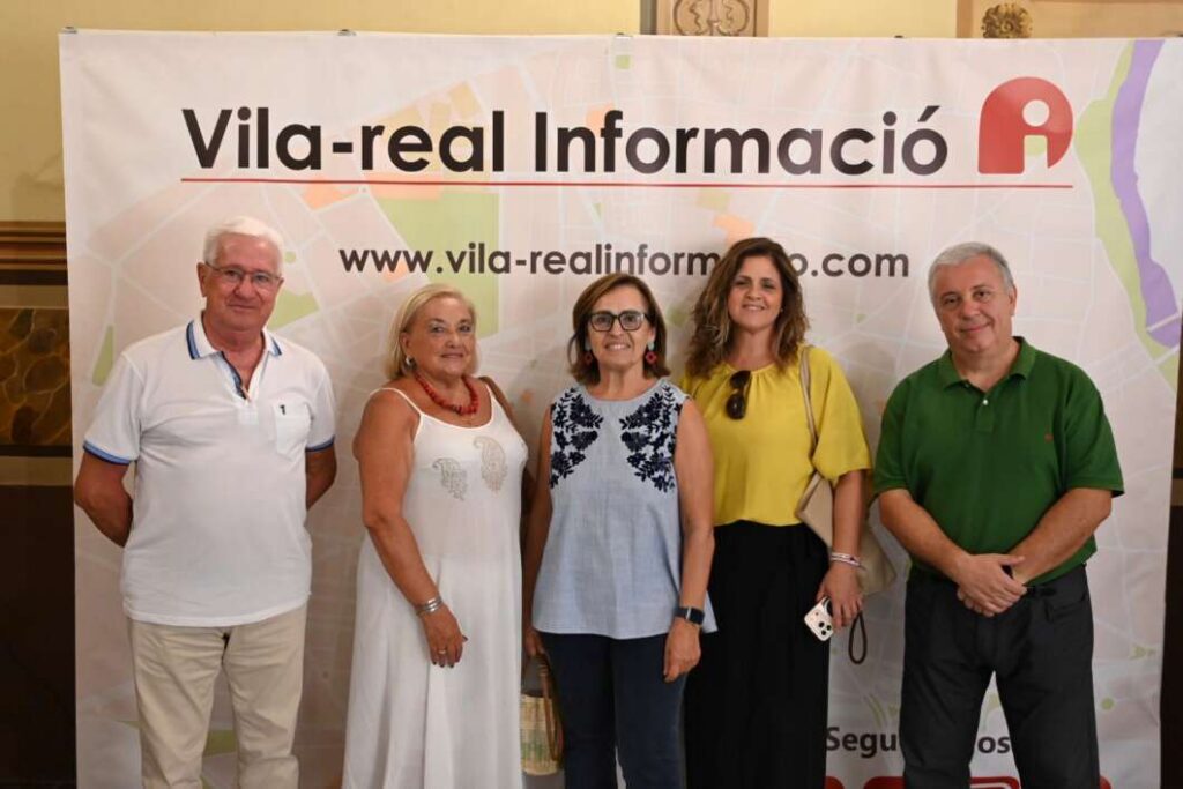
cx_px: 592
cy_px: 394
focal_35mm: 34
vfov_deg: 38.4
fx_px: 1134
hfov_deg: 55.1
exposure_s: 1/323
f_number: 4
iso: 6400
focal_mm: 34.5
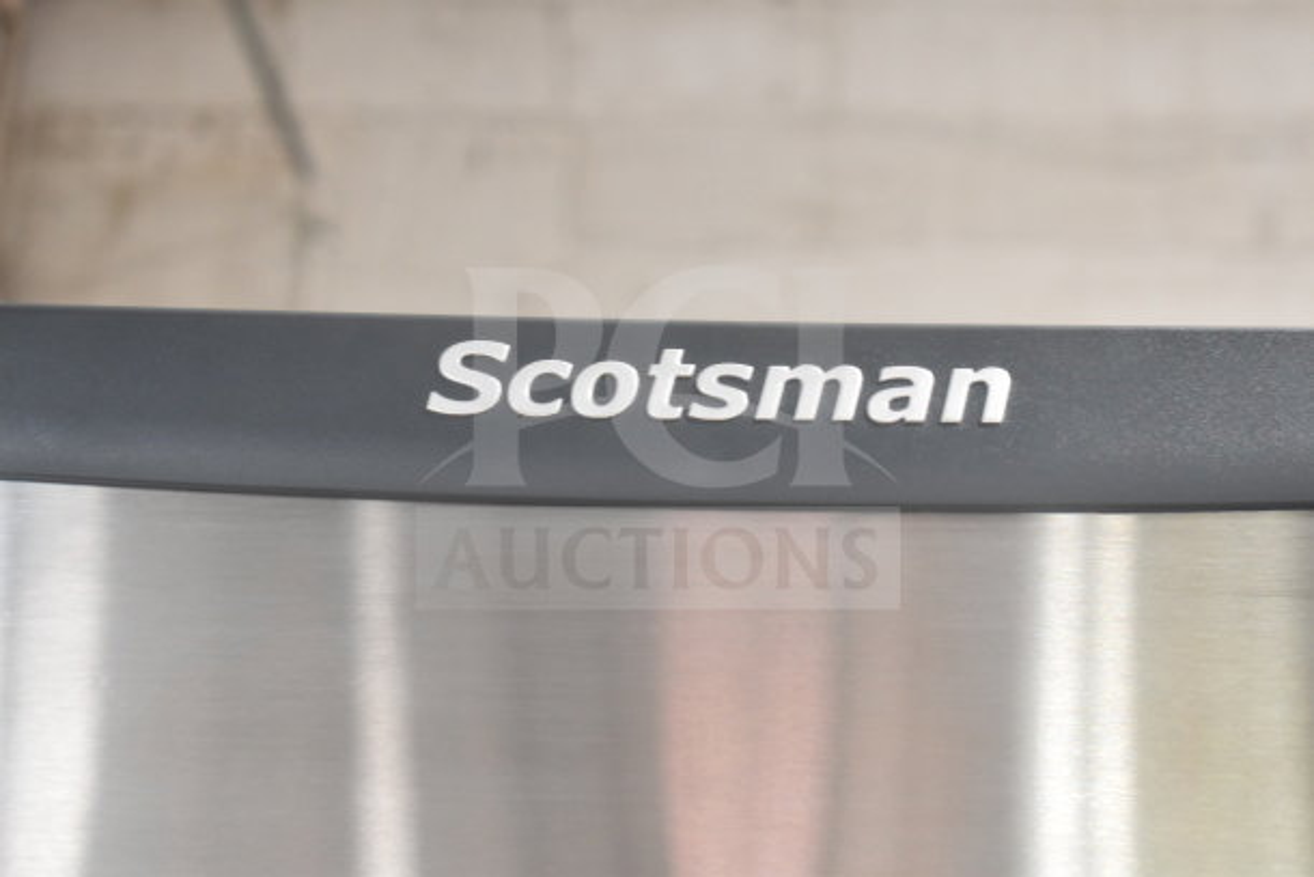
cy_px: 438
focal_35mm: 72
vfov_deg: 18.9
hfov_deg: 28.1
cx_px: 657
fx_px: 2628
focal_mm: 48
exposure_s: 1/80
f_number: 5.3
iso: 2000
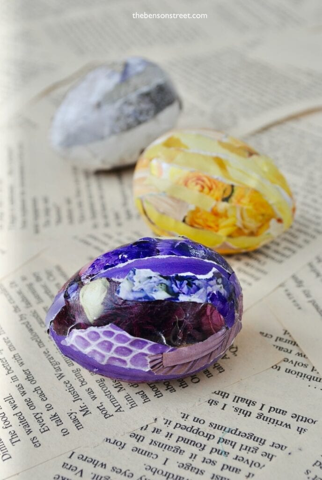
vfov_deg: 29.8
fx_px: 901
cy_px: 240
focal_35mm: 68
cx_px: 161
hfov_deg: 20.3
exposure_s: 1/250
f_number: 8
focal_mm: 45
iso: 200
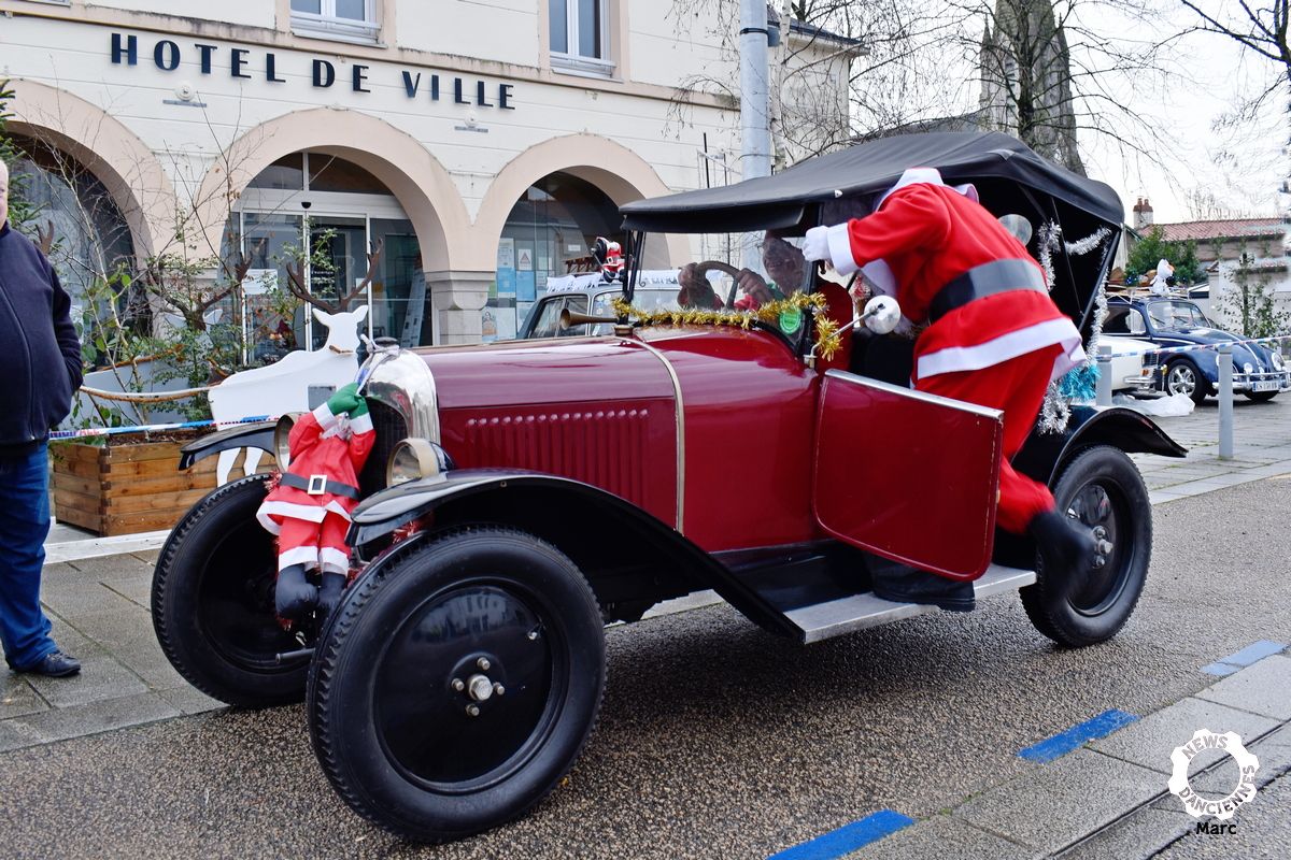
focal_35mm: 27
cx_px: 646
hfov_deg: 67.4
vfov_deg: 47.9
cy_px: 430
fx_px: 968
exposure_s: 1/30
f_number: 5.6
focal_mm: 18
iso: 110
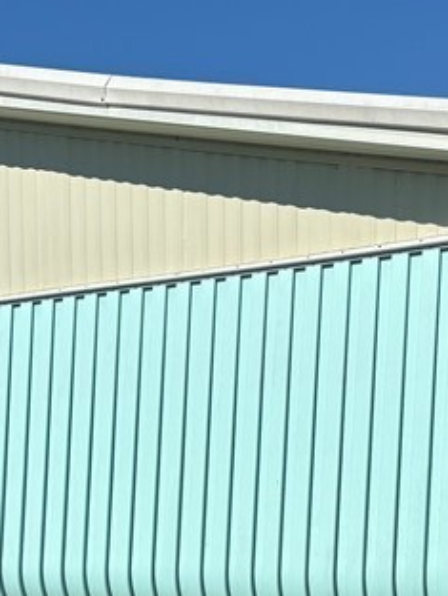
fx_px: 1466
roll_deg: -0.9
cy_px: 602
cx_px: 196
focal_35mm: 85
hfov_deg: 17.4
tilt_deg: -1.8
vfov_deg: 22.1
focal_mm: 5.96
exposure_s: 1/9901
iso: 50
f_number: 1.6
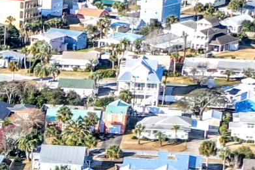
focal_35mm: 215
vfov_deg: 6.2
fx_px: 1522
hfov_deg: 9.1
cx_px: -211
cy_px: 364
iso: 100
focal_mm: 10.26
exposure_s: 1/1250
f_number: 2.8
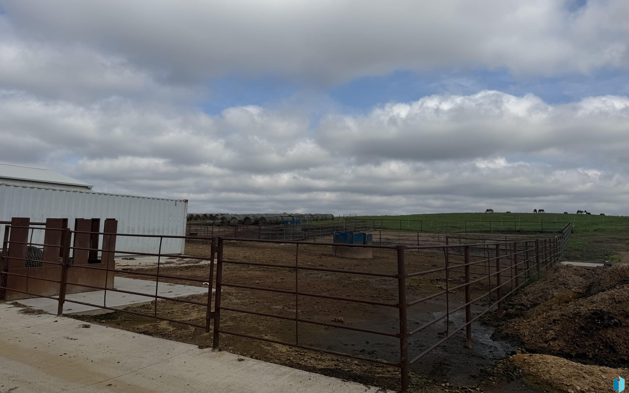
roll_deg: -0.4
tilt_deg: +8.4
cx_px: 313
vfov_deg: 47.4
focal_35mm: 26
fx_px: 446
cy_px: 165
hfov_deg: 70.4
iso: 80
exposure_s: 1/10309
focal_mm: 6.76
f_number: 1.78
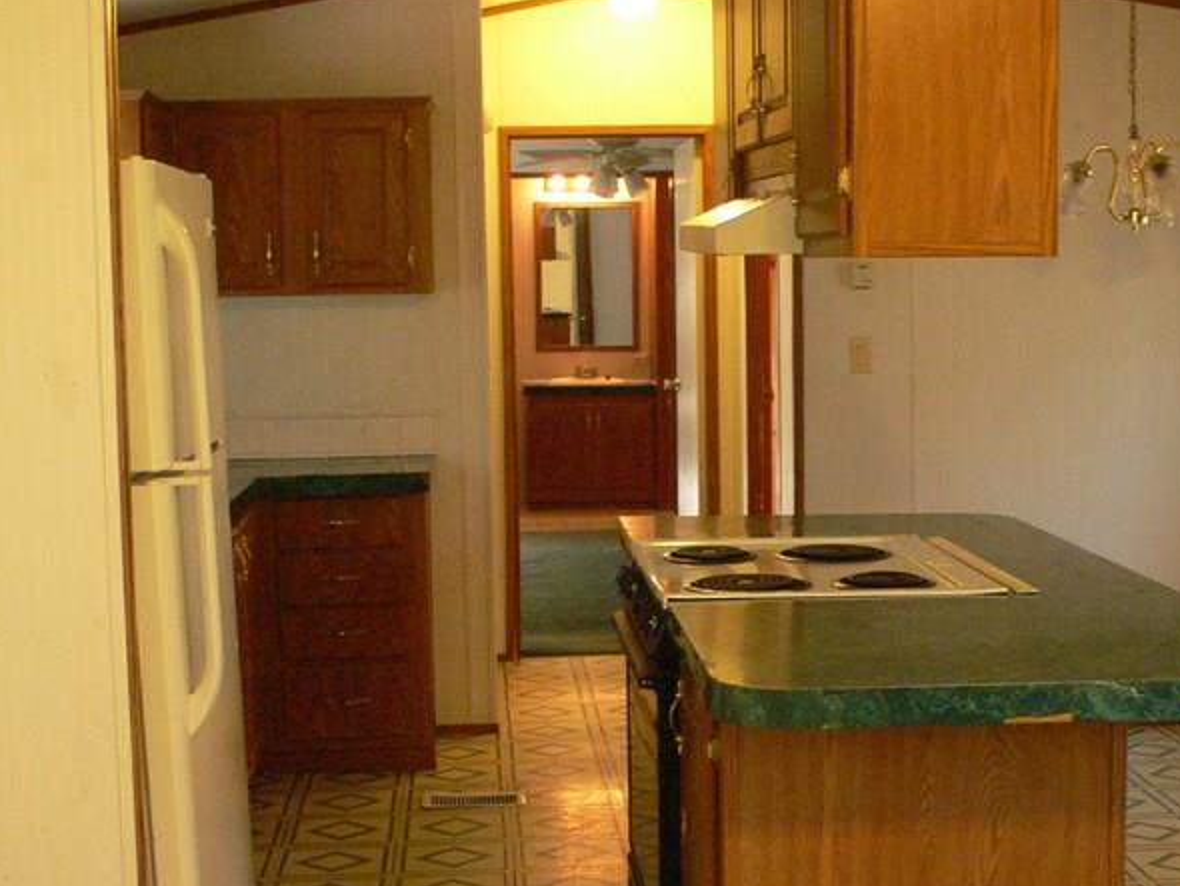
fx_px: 2012
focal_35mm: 59
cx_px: 632
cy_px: 534
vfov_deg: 24.8
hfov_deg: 32.7
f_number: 2.8
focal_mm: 6.3
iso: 200
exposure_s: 1/15
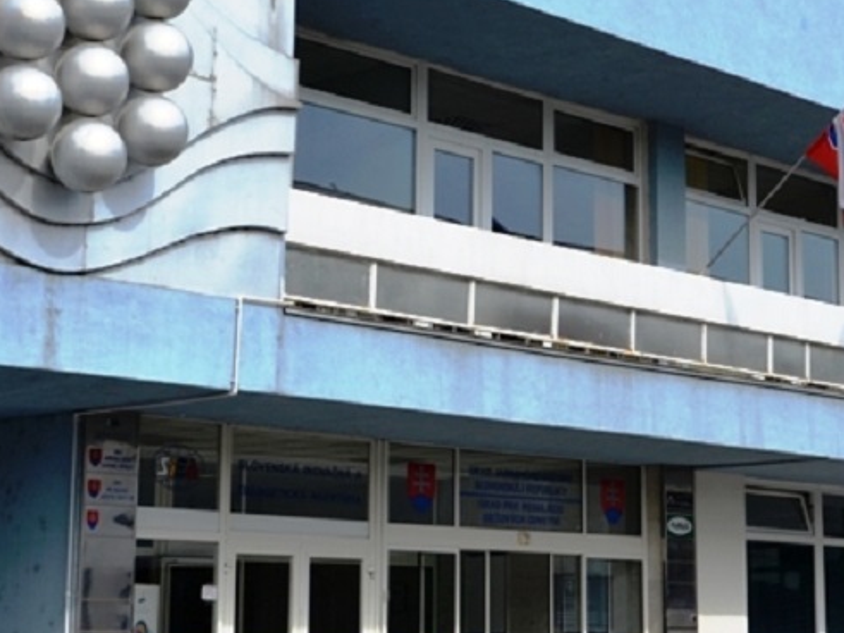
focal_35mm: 89
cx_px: 559
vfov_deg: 16.6
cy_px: 212
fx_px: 2169
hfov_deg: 21.9
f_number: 7.1
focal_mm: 30
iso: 100
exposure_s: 1/200
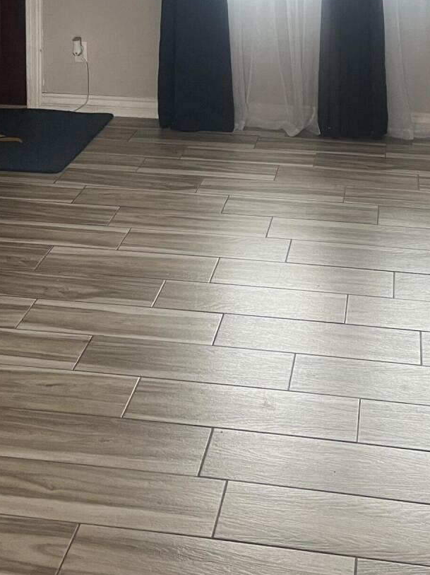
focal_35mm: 64
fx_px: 1061
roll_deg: +1.5
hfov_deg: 22.9
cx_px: 232
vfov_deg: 28.0
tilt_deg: -9.0
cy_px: -33
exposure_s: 1/60
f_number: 1.6
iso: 125
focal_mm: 5.1
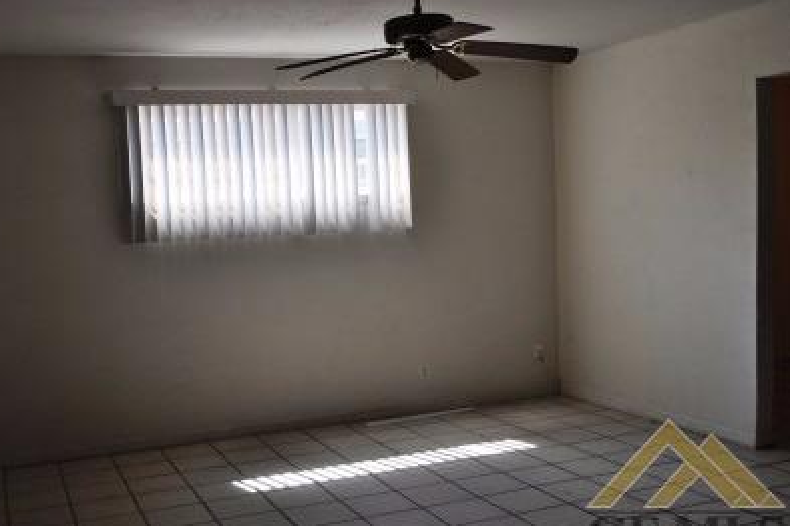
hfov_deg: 47.3
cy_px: 293
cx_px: 354
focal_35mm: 41
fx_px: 900
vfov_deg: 32.6
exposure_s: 1/125
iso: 320
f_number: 5.6
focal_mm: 24
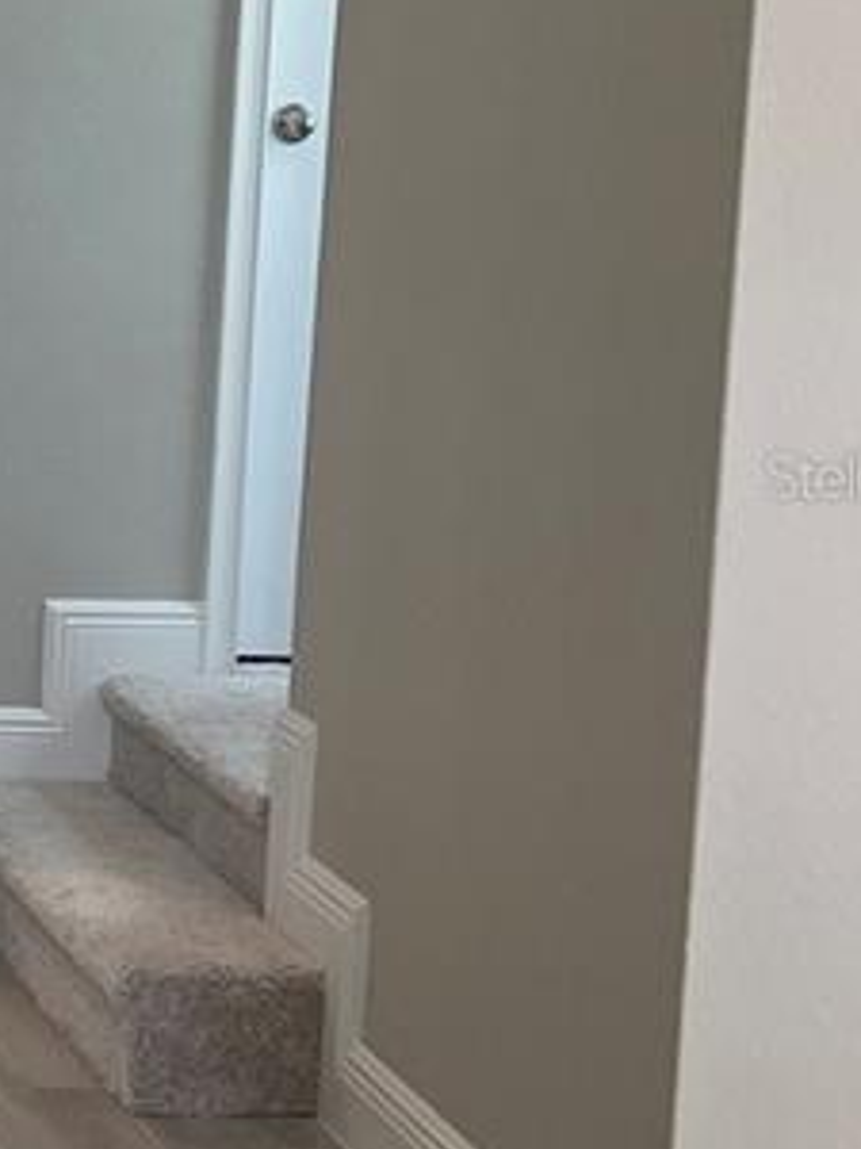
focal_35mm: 104
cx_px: -685
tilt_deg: -6.9
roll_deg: -0.6
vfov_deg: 18.9
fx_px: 3449
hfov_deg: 12.9
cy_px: 475
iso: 80
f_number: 1.5
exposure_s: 1/120
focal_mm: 5.7
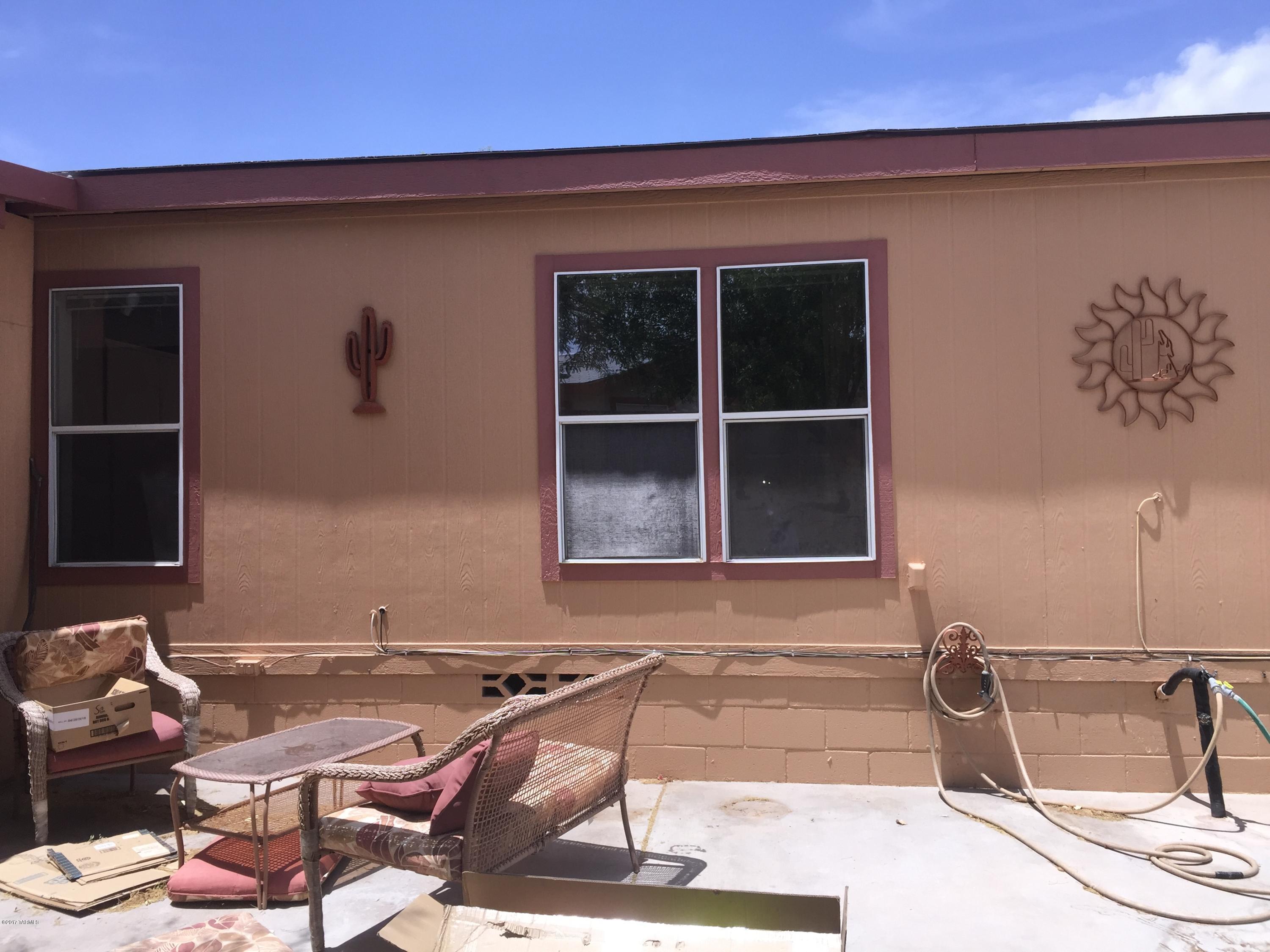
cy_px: 476
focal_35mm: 29
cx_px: 635
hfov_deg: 61.7
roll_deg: +0.9
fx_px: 1064
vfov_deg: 48.2
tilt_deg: +1.2
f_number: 2.2
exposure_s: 1/2198
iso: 40
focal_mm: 4.15
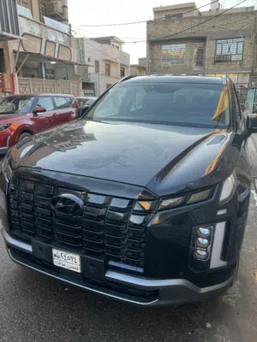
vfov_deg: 67.3
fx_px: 257
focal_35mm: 26
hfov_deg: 53.1
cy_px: 171
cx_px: 128
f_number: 1.5
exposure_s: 1/192
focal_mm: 5.7
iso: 40
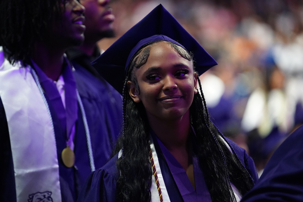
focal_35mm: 189
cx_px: 152
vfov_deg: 7.3
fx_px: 1591
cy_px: 101
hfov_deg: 10.9
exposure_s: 1/200
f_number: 2.8
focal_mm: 189
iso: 6400
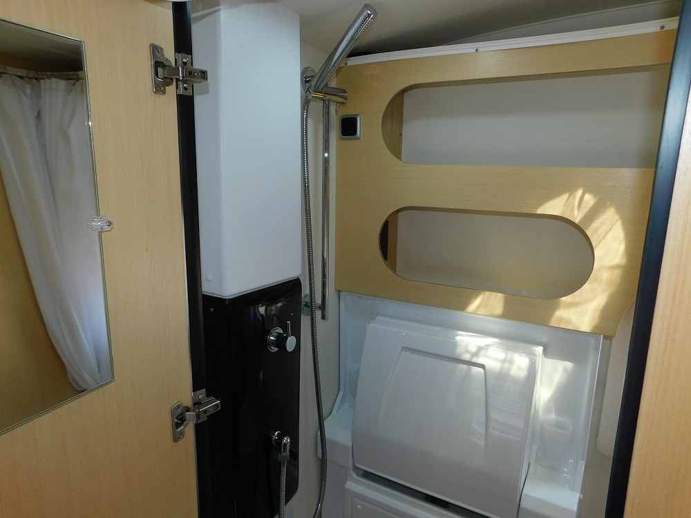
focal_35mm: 23
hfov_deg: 73.9
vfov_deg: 58.9
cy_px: 259
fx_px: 459
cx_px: 346
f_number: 3
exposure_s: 1/80
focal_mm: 4
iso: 125
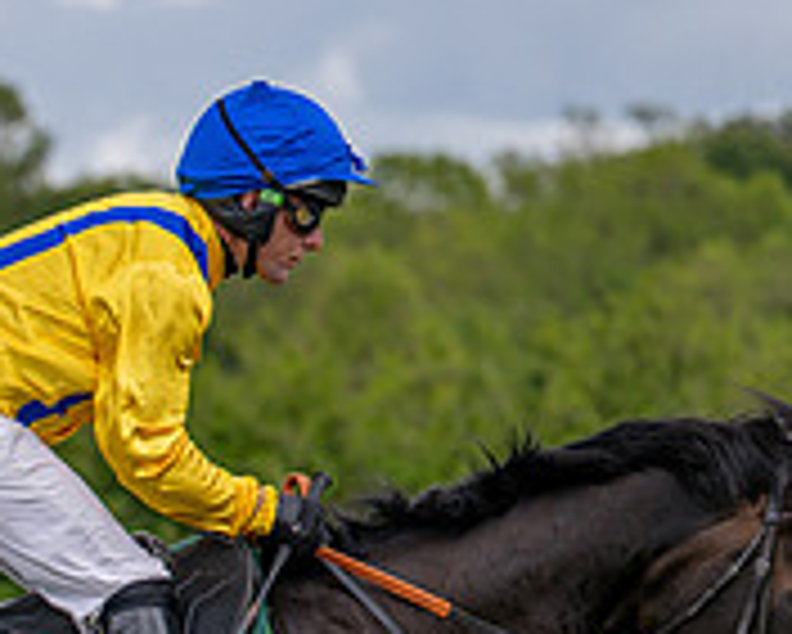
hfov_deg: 5.6
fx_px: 8021
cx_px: -305
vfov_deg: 4.5
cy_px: 841
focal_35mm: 342
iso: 200
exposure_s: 1/2000
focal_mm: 95
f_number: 2.8
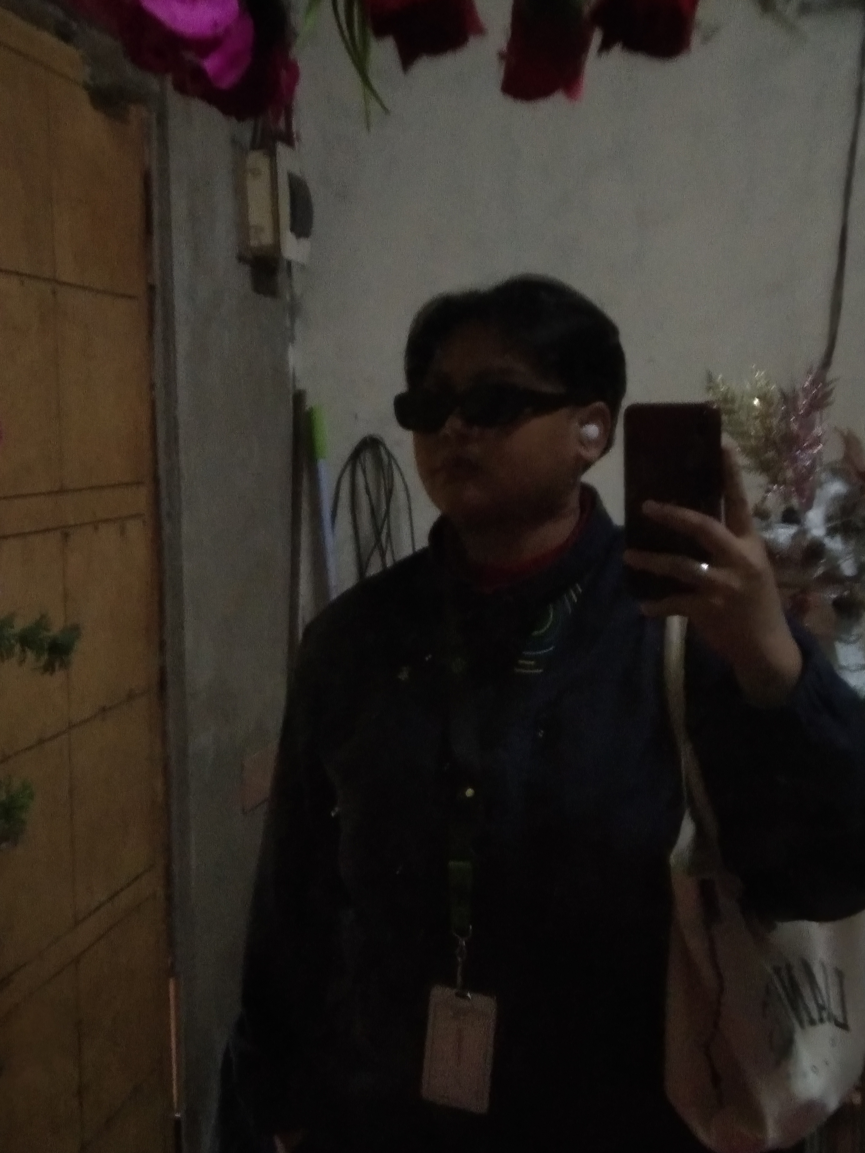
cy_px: 576
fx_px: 1832
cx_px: 432
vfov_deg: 34.9
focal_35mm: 55
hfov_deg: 26.6
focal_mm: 6.61
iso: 852
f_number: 2.2
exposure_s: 1/20
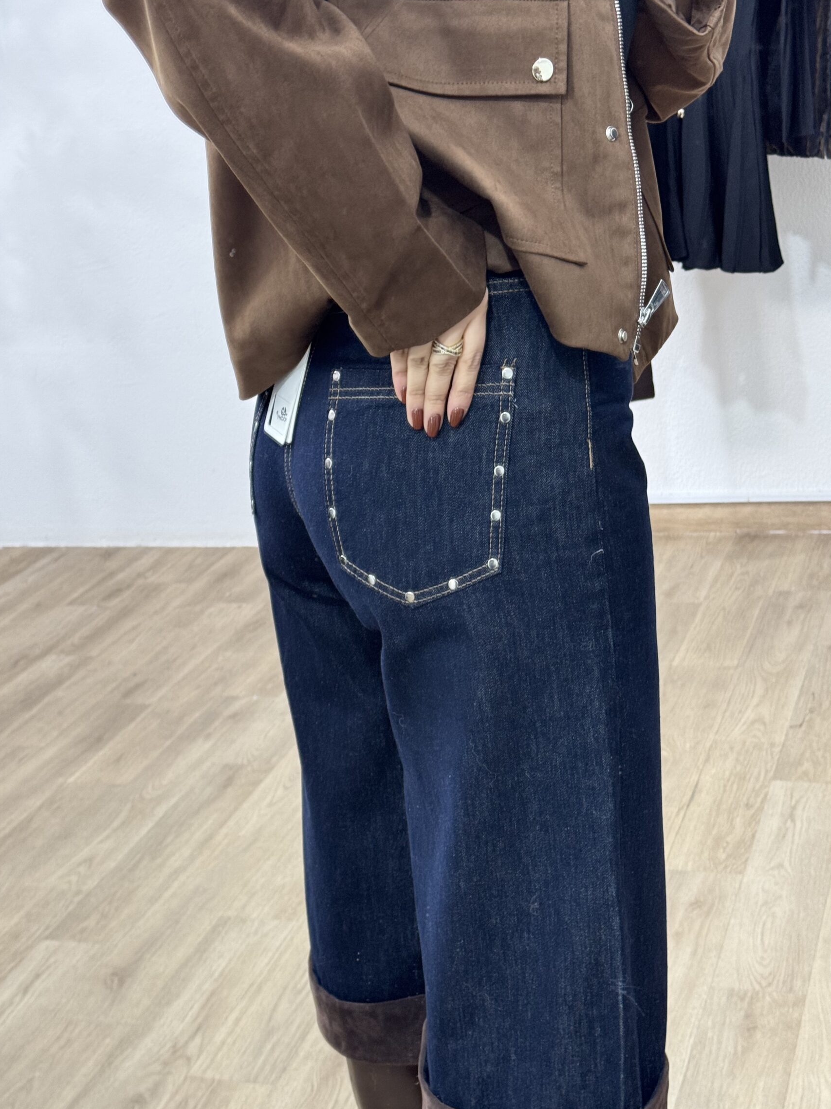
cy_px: 551
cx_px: 416
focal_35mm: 54
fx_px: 1728
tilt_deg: -32.1
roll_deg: +6.8
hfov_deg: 27.0
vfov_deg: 35.5
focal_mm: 6.76
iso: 160
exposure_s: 1/50
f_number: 1.78
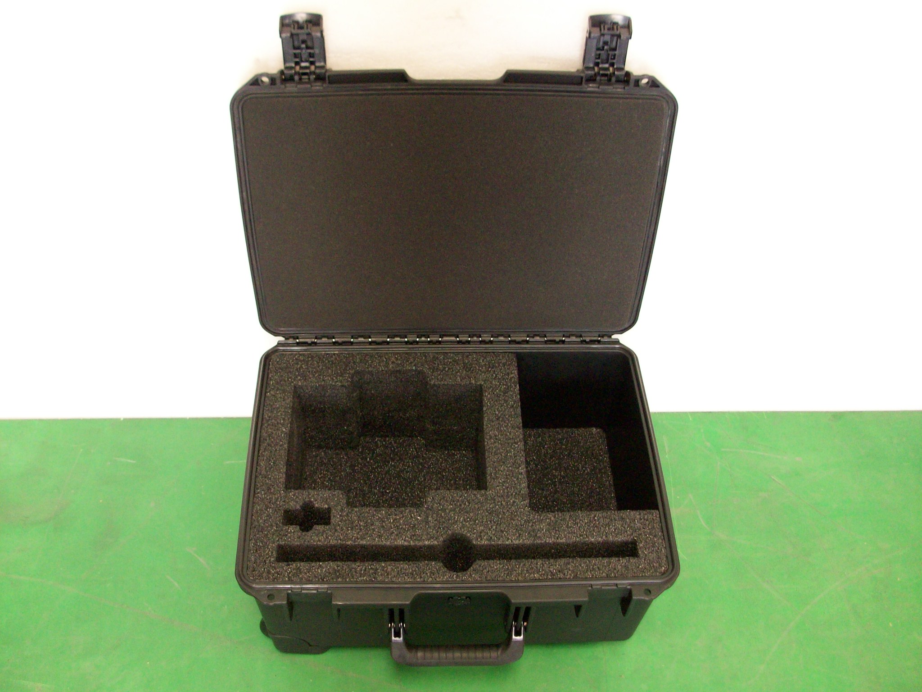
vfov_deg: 41.8
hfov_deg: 54.0
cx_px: 461
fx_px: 906
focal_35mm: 34
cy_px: 346
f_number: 2.8
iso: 160
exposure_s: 1/15
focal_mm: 5.7
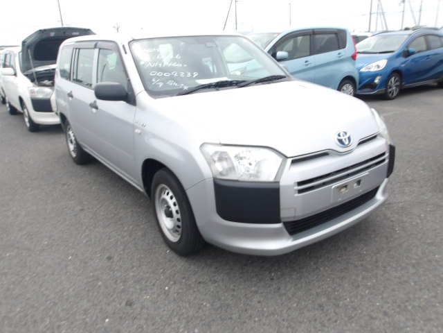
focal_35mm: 27
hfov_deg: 65.3
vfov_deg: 51.4
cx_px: 222
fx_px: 346
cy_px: 166
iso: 100
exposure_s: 1/60
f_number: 10.4
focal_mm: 4.9
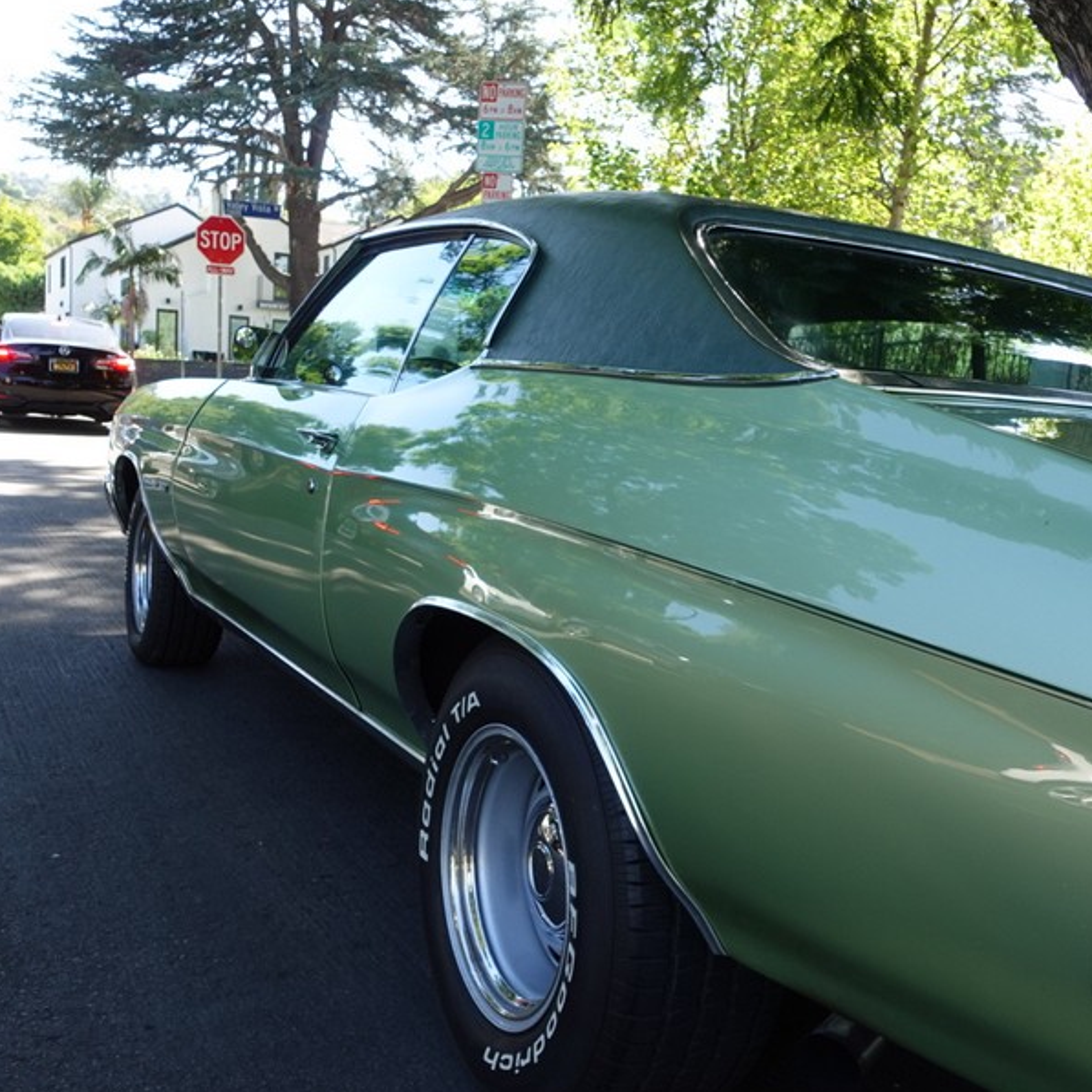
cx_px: 633
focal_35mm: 35
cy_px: 571
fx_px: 1249
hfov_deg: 47.0
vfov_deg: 47.2
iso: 125
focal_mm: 9.4
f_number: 4
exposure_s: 1/125
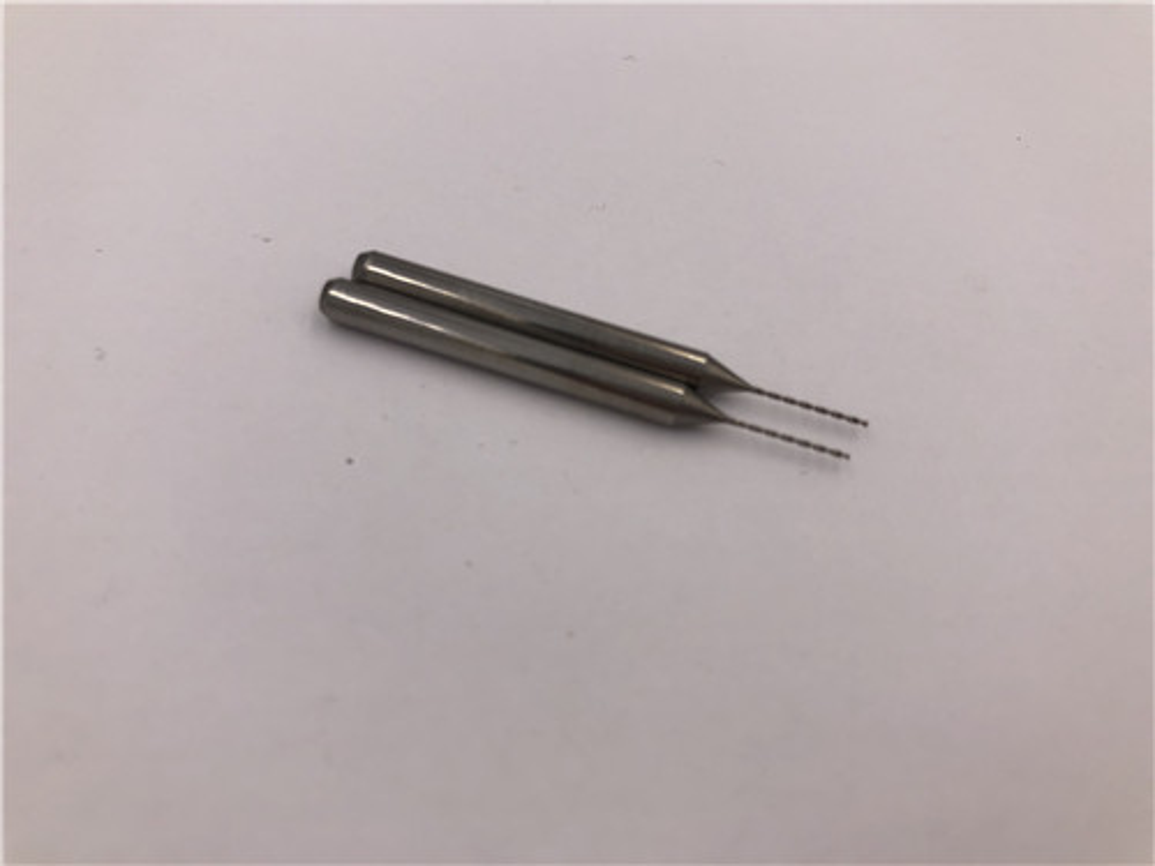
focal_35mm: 28
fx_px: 934
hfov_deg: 63.4
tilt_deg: -57.3
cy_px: 433
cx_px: 578
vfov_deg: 49.7
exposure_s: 1/800
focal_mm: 3.99
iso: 20
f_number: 1.8
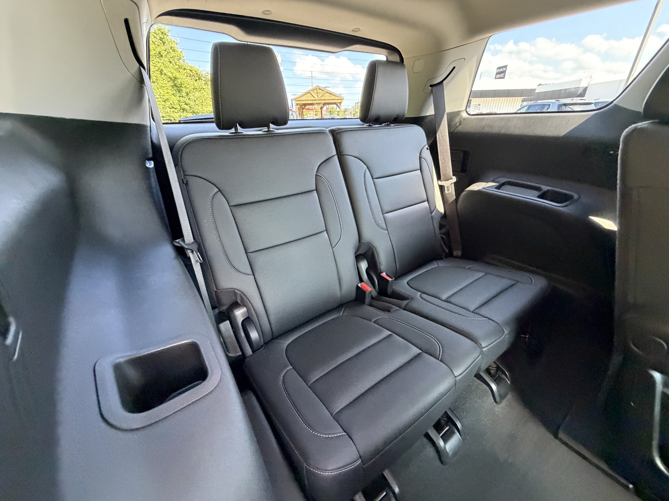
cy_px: 250
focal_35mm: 14
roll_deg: +1.2
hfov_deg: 102.1
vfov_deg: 85.7
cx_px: 334
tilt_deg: -26.5
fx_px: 271
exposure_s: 1/60
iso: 640
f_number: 2.2
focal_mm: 2.22
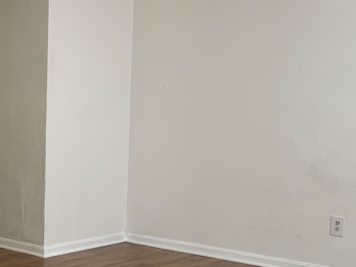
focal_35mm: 61
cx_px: 71
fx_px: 627
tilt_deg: -3.9
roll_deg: -1.8
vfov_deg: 24.0
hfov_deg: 30.9
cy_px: 161
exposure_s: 1/122
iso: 32
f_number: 1.8
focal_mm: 4.25
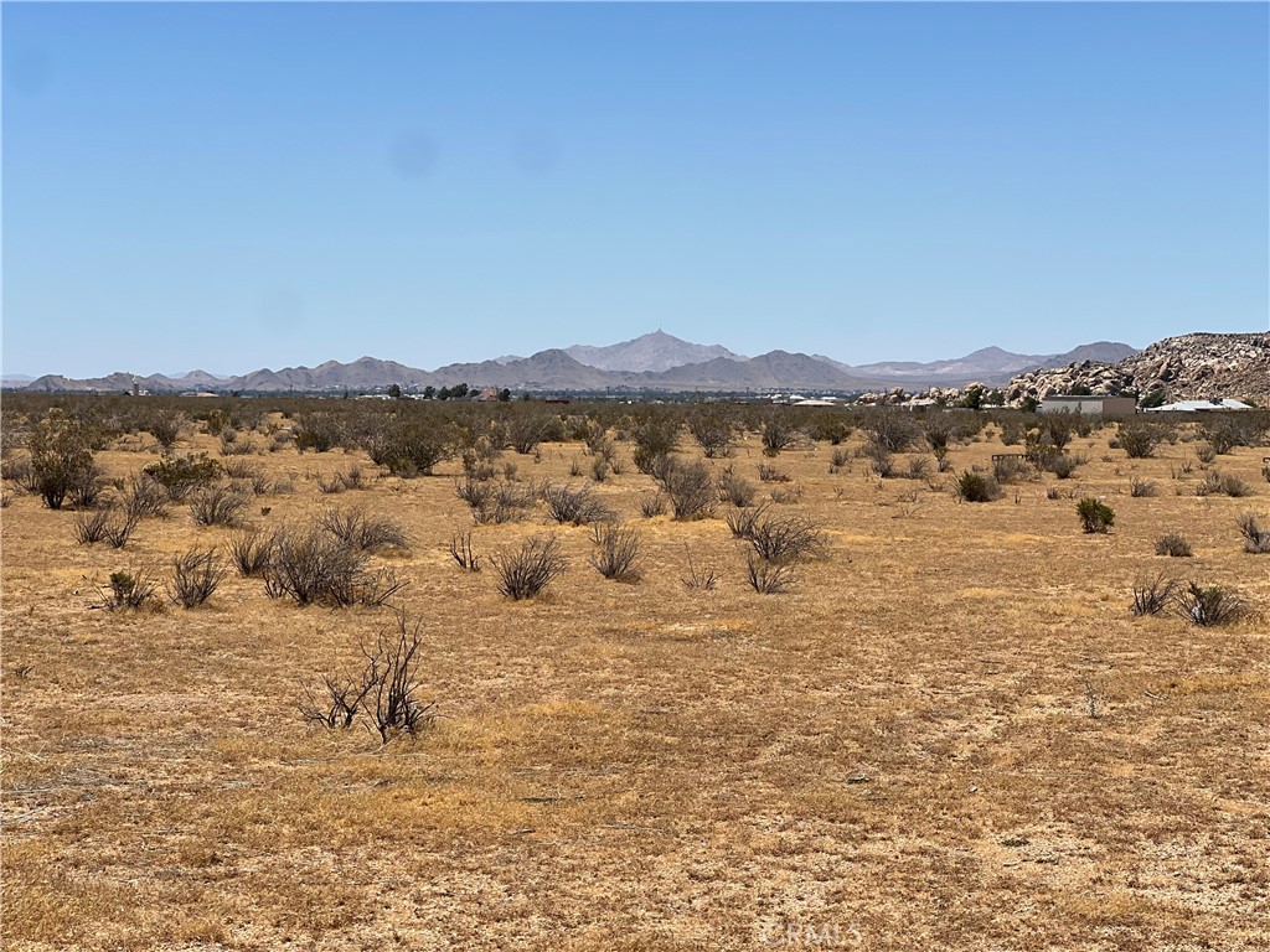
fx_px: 2825
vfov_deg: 19.1
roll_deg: +0.4
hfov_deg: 25.3
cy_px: 476
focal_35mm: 77
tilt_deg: -3.3
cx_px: 635
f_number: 2.8
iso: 32
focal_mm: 9
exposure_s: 1/1410
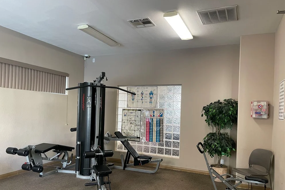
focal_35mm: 28
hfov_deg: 65.5
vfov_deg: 46.3
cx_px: 138
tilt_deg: +0.1
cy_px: 107
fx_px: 222
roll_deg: -1.9
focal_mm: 4.2
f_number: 1.6
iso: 250
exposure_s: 1/60
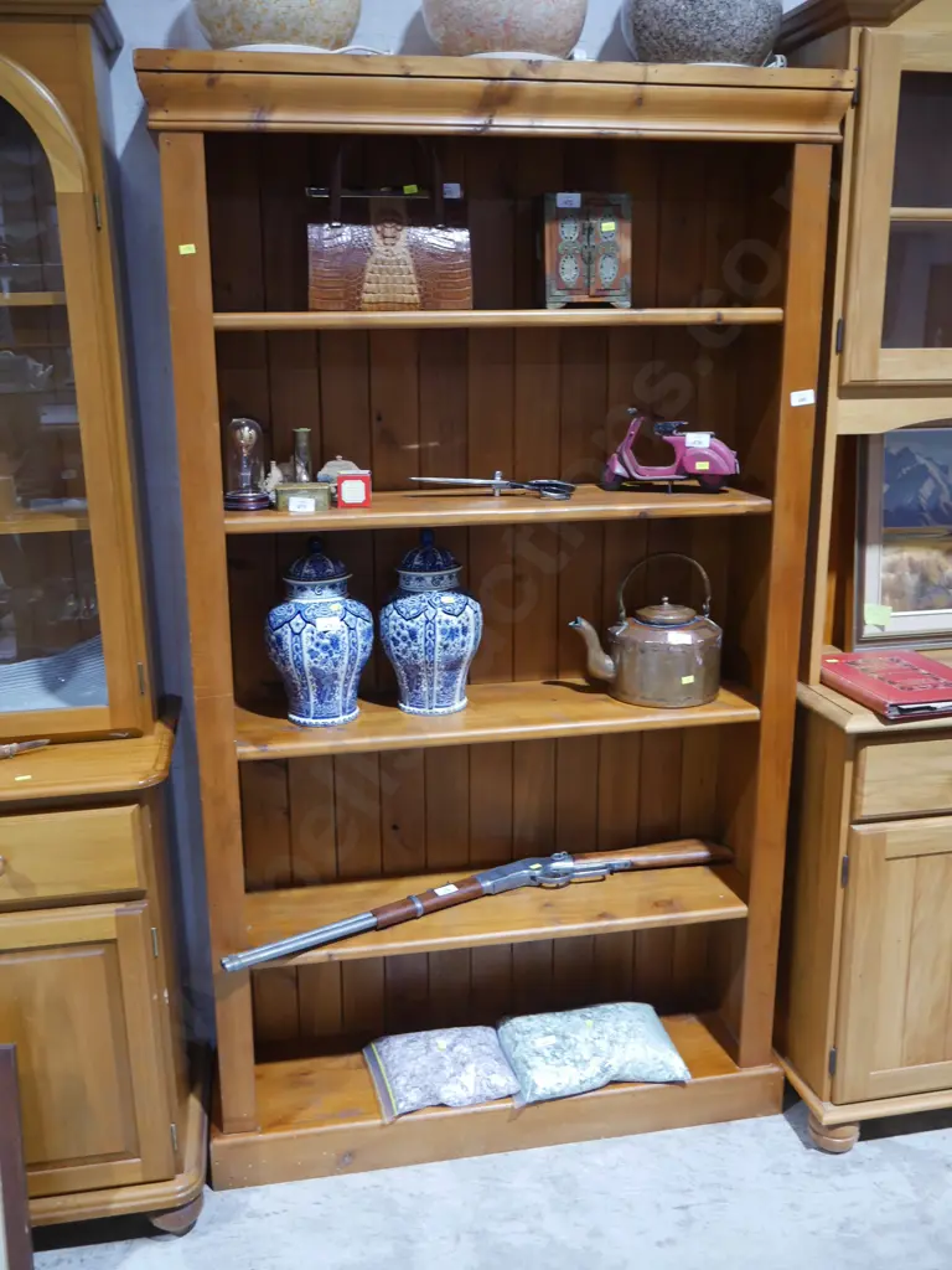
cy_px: 635
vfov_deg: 56.8
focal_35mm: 32
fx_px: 1173
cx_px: 476
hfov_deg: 44.2
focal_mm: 16
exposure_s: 1/60
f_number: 3.6
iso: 800
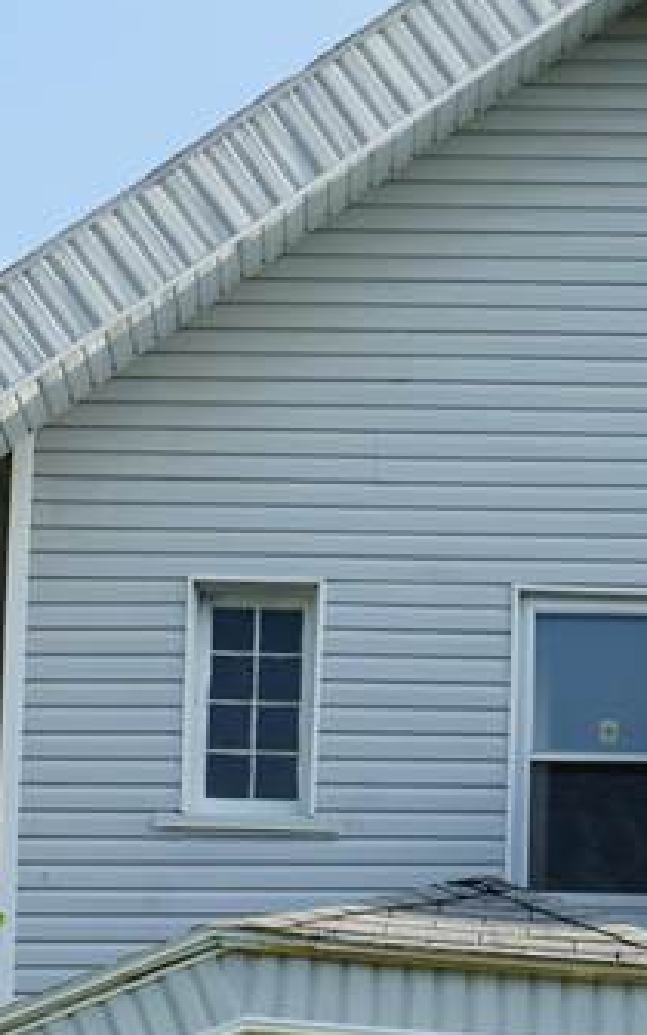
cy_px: 1101
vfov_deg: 10.9
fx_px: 5360
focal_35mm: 190
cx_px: 1202
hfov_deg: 6.7
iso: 100
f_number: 9
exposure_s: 1/125
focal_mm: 49
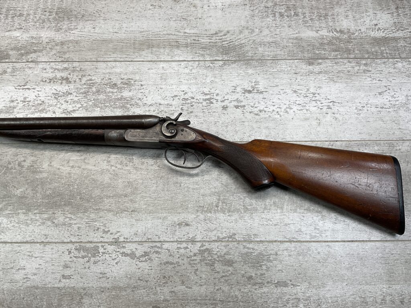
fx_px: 344
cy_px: 154
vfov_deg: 48.2
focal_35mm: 29
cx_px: 206
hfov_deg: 61.7
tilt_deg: -69.8
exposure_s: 1/167
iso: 16
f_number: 1.8
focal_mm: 3
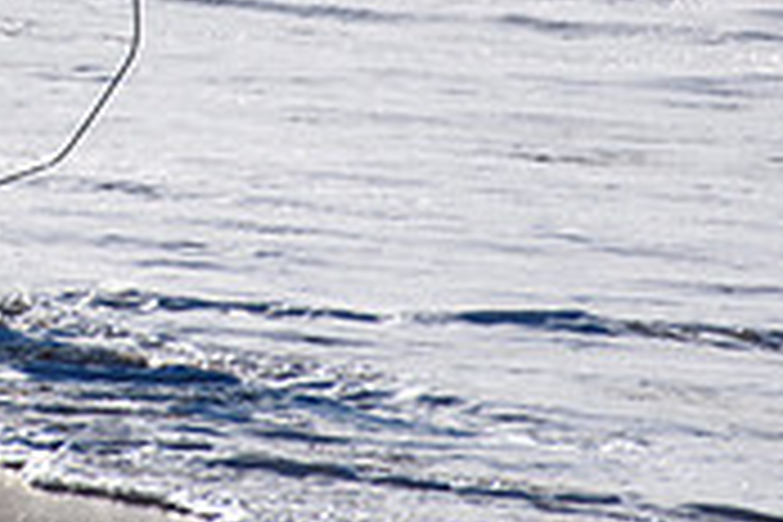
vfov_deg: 0.5
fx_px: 54501
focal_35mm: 2506
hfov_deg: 0.8
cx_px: -148
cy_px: -173
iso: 200
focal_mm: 500
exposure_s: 1/2000
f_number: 5.6
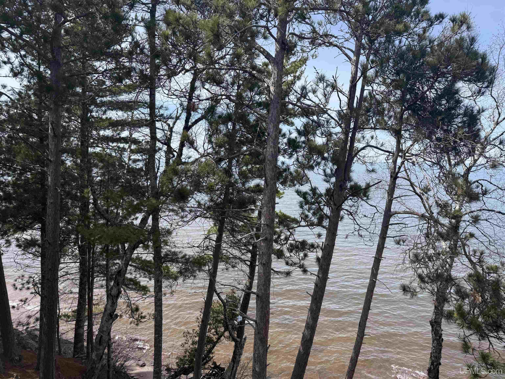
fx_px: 350
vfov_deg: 56.8
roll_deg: -0.2
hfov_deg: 71.6
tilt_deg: -4.8
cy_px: 190
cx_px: 252
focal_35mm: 24
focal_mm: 6.76
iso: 80
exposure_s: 1/2611
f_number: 1.78
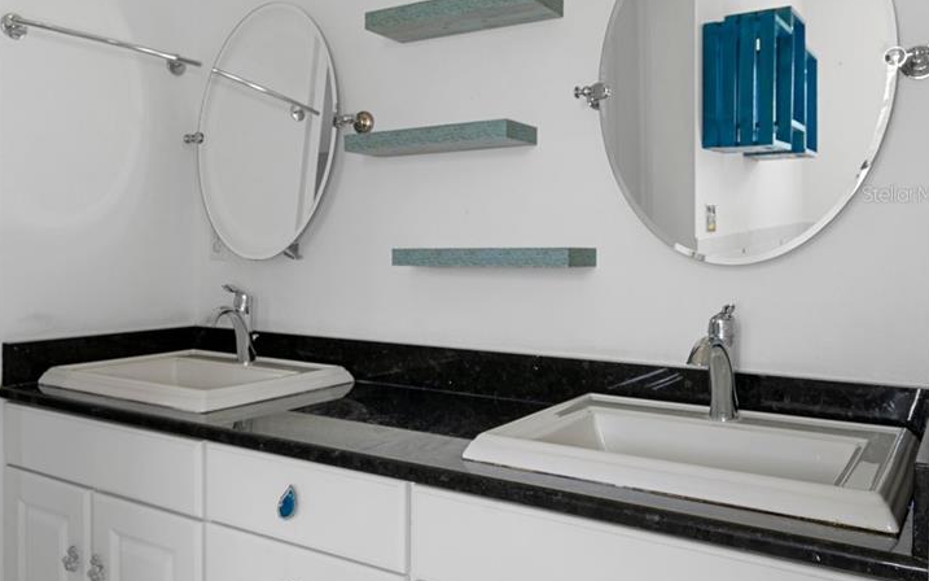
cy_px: 193
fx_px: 734
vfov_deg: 42.6
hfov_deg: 64.6
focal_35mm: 29
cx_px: 439
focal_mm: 17
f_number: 8
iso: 320
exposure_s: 1/8
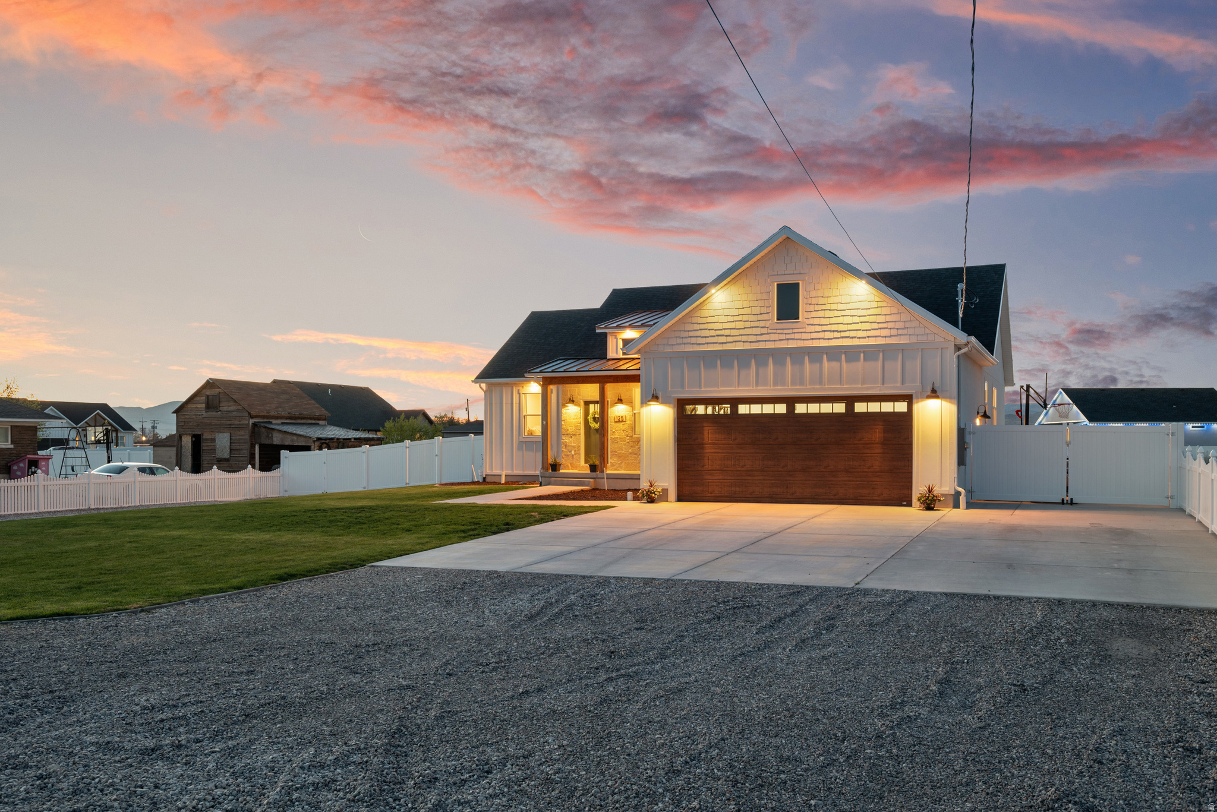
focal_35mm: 30
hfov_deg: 61.9
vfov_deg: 43.6
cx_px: 608
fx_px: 1014
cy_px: 406
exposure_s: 1.3
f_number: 7.1
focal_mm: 30
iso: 250
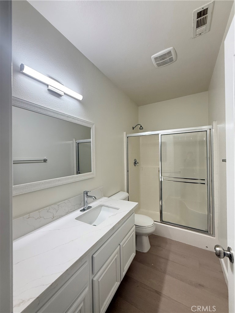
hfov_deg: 85.7
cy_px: 156
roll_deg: +0.6
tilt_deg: +1.5
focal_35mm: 14
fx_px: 127
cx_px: 118
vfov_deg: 102.1
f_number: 2.2
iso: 320
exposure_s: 1/120
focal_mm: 2.22
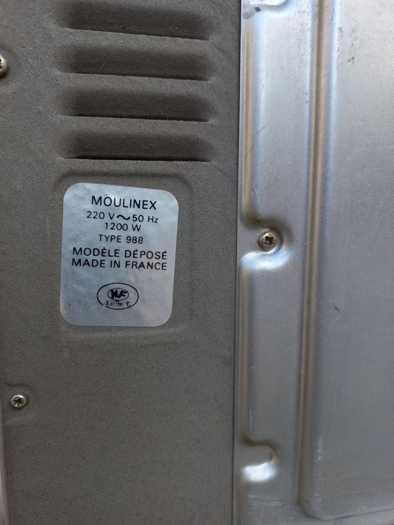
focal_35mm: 25
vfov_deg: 69.4
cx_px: 197
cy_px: 262
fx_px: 379
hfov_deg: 54.9
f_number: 1.8
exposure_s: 1/100
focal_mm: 4.6
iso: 32
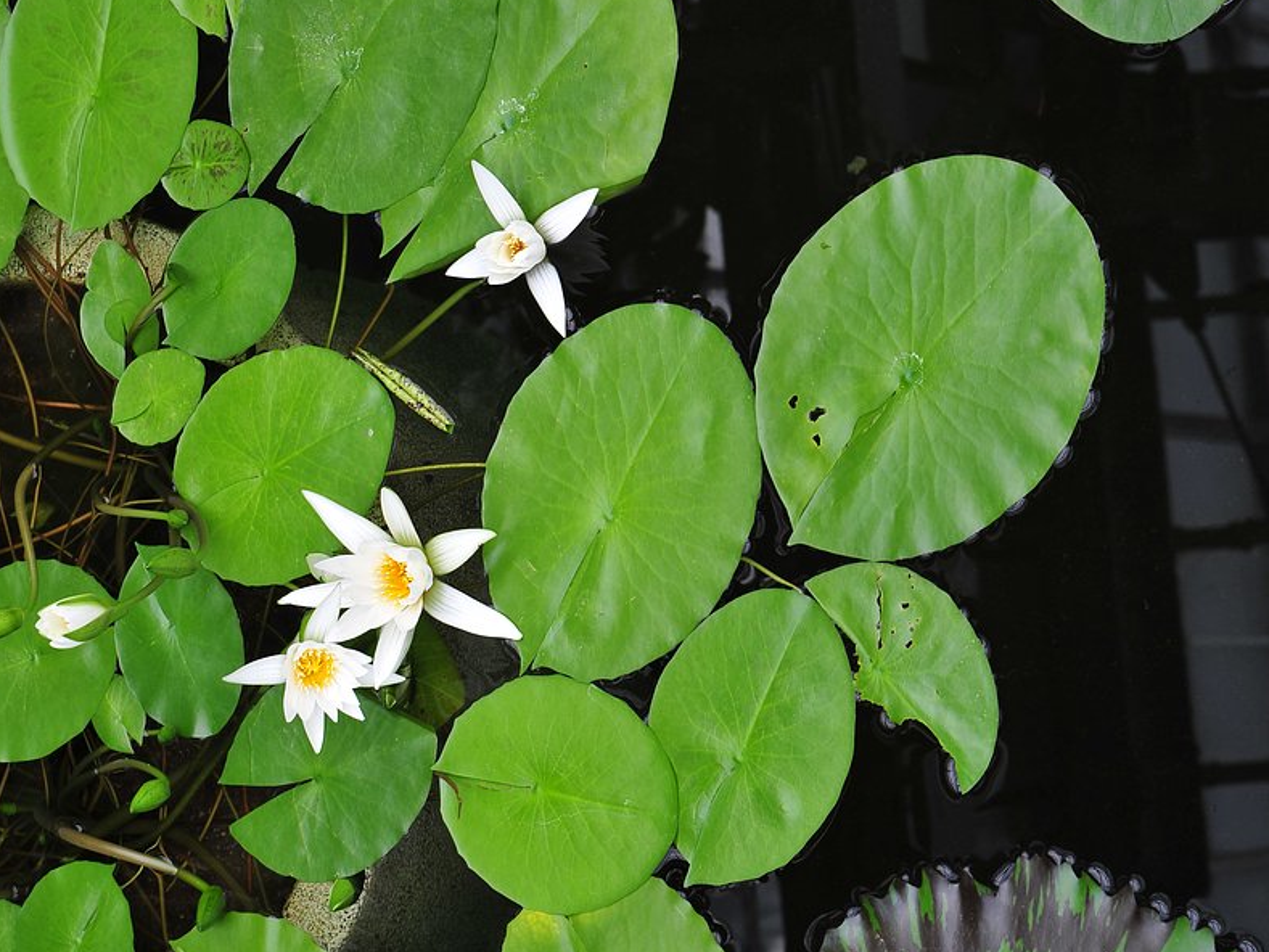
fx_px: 3886
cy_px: 449
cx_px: 639
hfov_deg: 18.5
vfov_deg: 14.0
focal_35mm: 106
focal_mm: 85
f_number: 11
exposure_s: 1/20
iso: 200
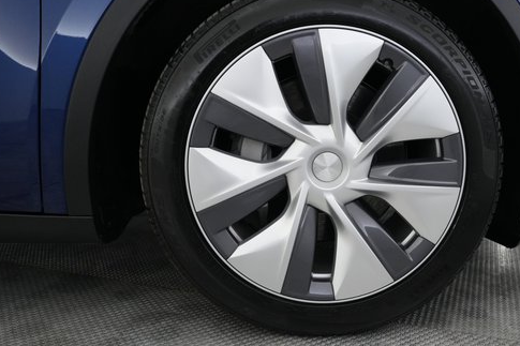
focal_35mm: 33
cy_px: 163
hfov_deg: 56.5
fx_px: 476
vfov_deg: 39.9
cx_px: 327
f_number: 2.8
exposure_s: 1/160
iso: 3200
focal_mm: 25
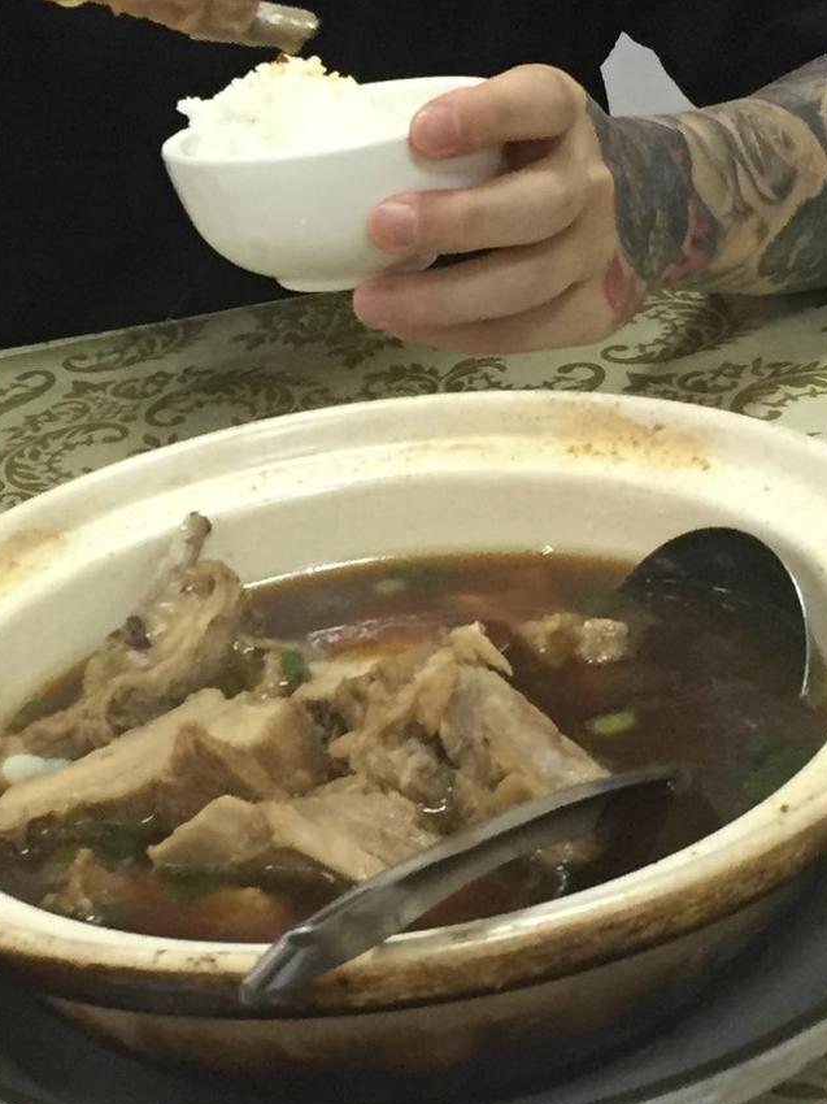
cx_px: 126
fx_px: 2900
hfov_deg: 16.1
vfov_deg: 21.5
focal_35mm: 91
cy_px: 380
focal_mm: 4.2
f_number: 2.2
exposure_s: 1/33
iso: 250
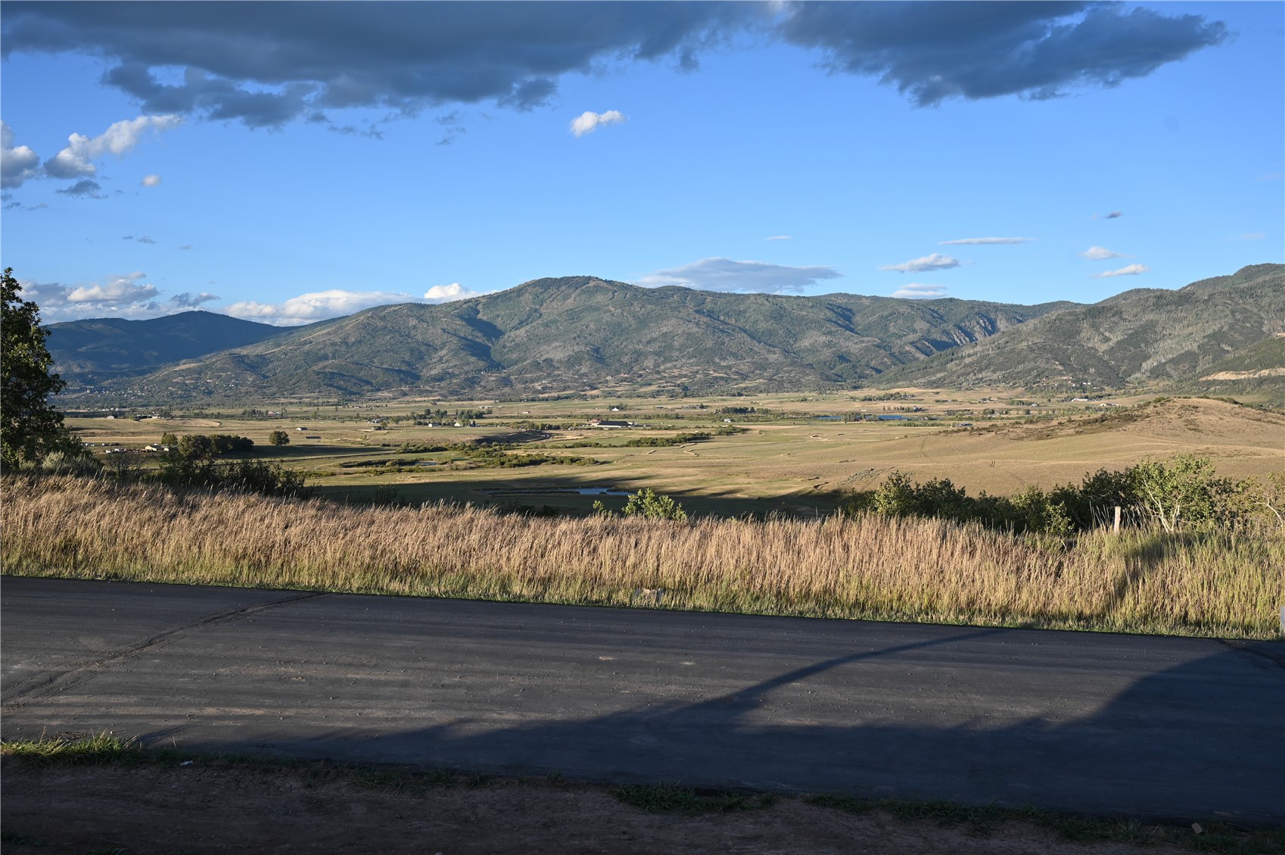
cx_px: 642
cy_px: 428
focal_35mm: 39
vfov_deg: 34.1
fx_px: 1391
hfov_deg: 49.6
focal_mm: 39
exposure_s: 1/250
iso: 100
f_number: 5.6
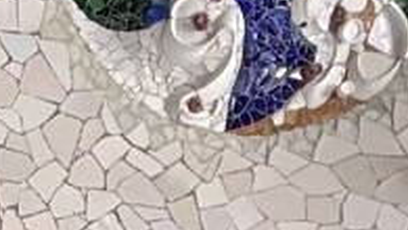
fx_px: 2176
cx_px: -546
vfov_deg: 5.8
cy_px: 608
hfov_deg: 9.6
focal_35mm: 201
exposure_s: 1/88
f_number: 1.9
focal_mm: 2.69
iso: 80
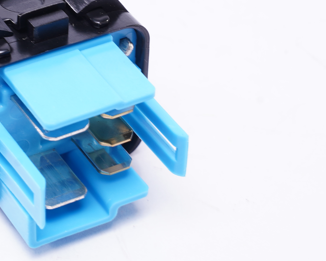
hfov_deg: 12.3
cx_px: 55
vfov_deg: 9.9
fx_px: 1505
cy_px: 25
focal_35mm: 156
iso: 125
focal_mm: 49
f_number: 13
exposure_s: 1/125
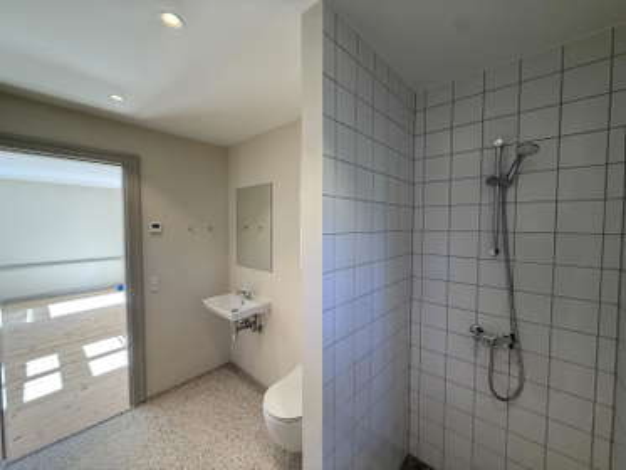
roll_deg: -0.1
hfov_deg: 102.0
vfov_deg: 85.7
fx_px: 253
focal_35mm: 14
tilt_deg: -2.5
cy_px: 235
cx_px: 313
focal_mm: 2.22
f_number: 2.2
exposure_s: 1/100
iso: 125
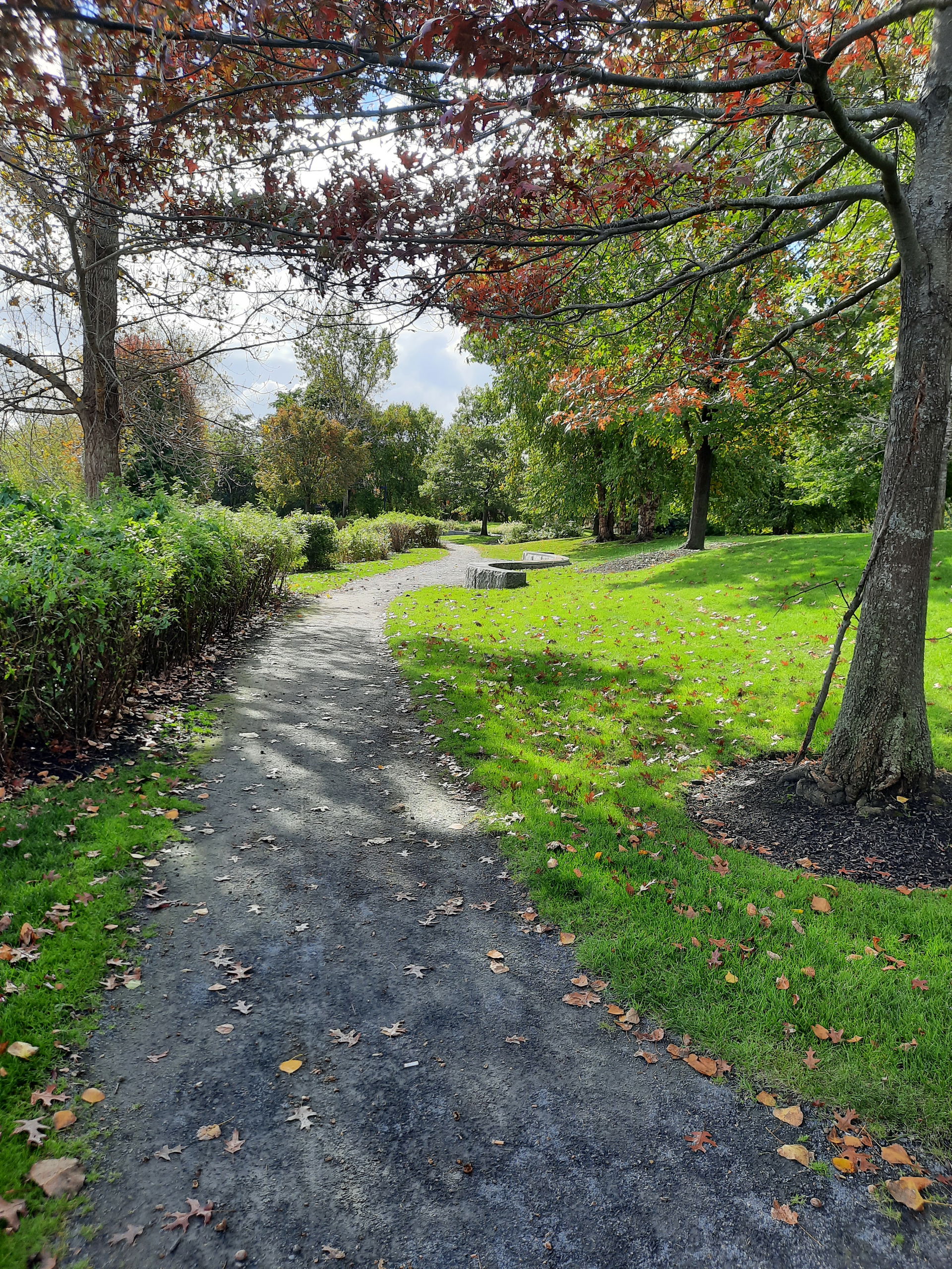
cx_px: 476
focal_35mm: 25
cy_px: 634
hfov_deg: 54.9
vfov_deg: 69.4
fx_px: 917
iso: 32
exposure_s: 1/309
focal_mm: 4.6
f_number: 2
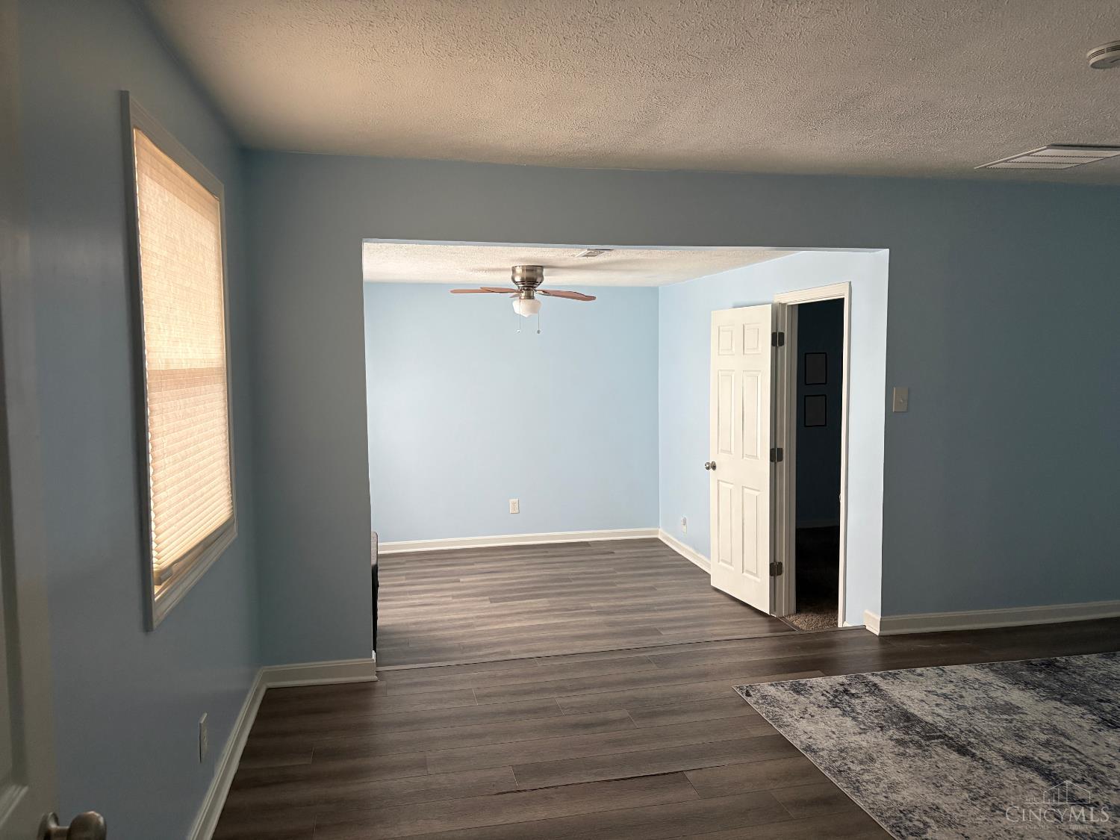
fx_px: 841
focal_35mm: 26
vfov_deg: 53.1
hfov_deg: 67.3
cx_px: 560
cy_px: 420
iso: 320
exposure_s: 1/60
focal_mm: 5.96
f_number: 1.6
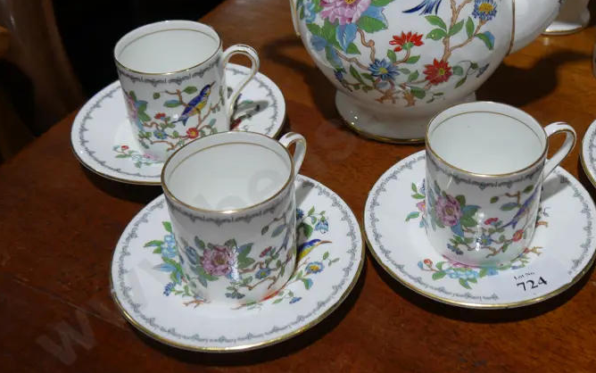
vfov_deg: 24.5
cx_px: 410
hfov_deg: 38.3
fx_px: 845
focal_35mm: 52
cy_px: 83
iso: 200
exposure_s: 1/125
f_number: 3.6
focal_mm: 16
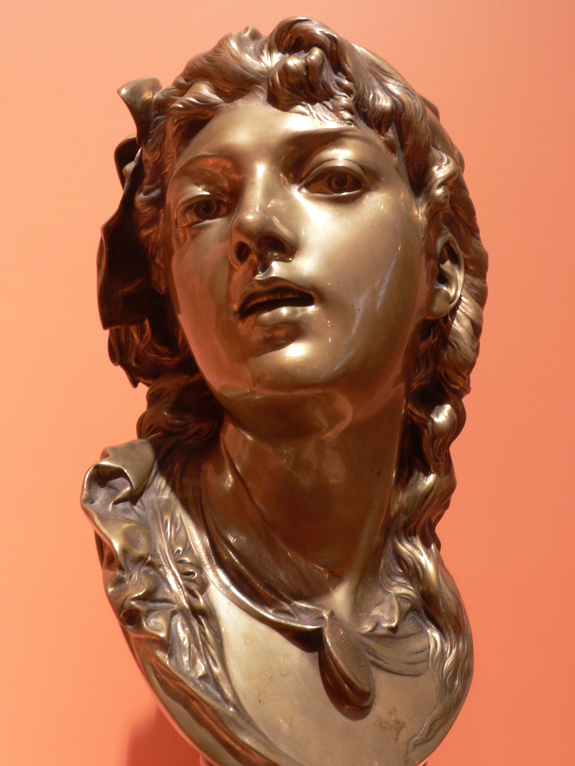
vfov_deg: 51.4
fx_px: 797
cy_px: 383
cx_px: 288
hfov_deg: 39.7
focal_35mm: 36
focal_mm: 6
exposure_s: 1
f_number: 8
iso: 100
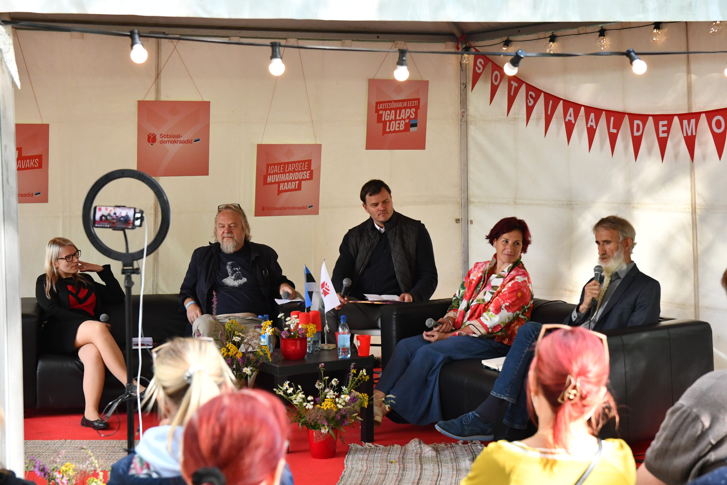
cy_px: 242
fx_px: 1515
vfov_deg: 18.2
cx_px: 364
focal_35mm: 75
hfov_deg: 27.0
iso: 1600
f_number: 4.5
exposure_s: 1/500
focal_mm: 50
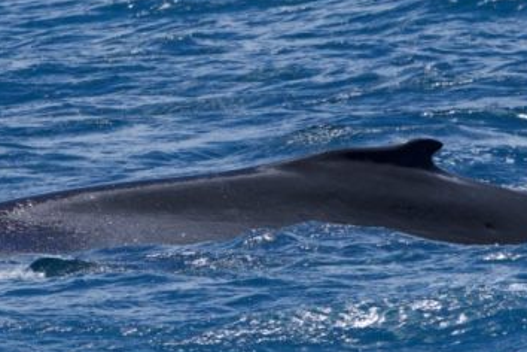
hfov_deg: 2.5
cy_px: 98
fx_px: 12179
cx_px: 138
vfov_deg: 1.7
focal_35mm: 832
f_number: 8
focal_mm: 368
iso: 800
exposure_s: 1/3200
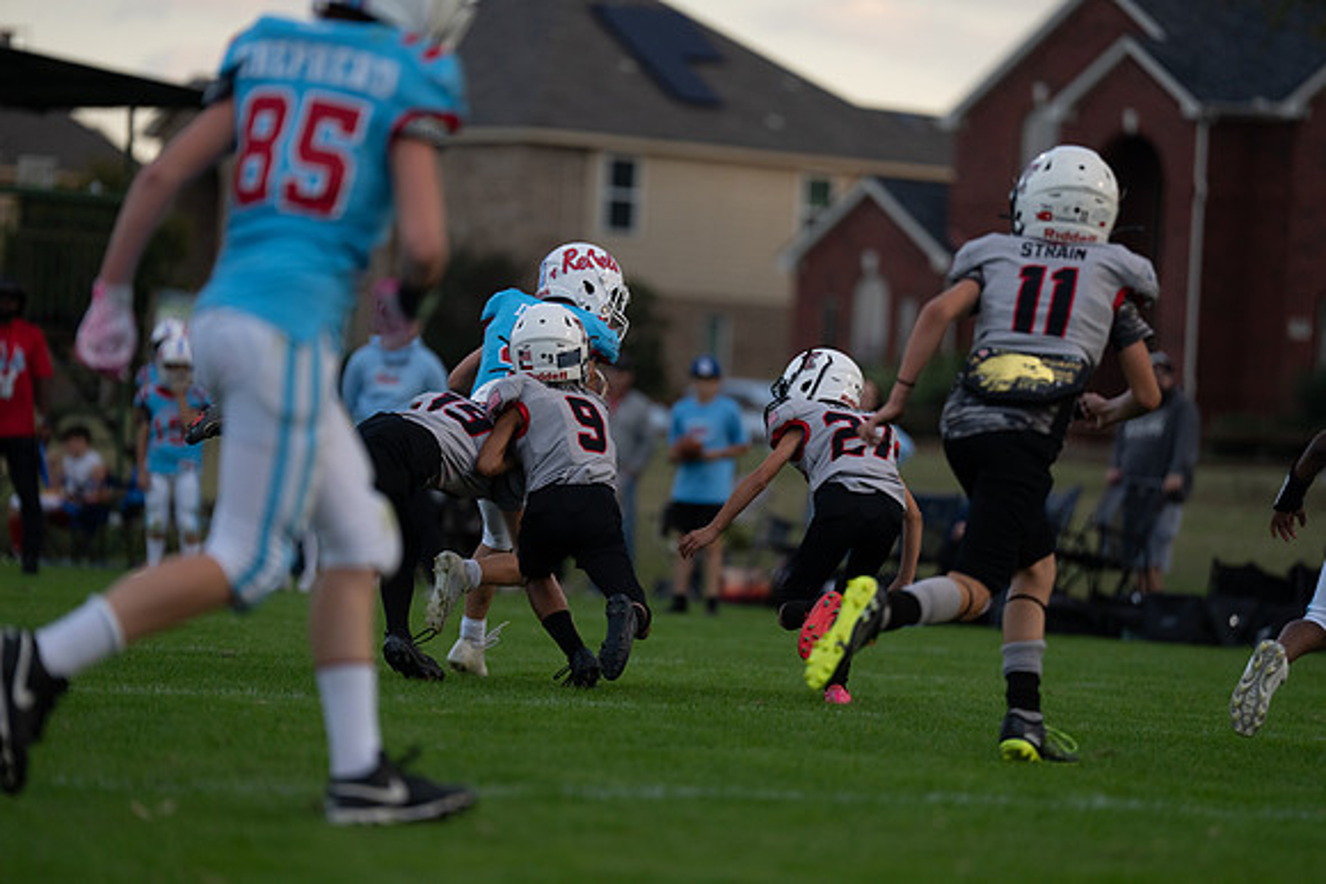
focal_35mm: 200
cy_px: 442
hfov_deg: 10.3
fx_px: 7368
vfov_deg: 6.9
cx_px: 663
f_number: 2.8
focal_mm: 200
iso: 1000
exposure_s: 1/1250
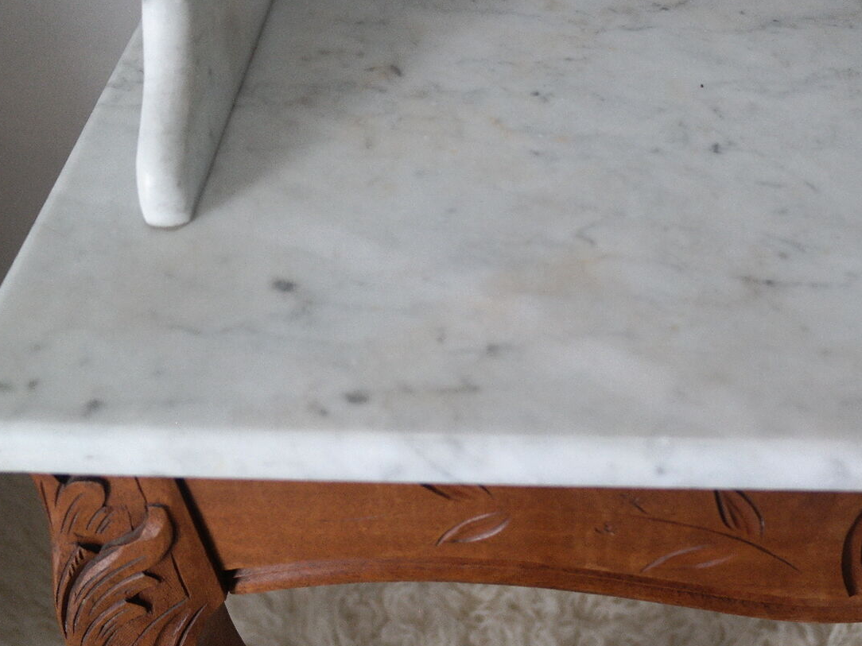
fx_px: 1145
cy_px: 219
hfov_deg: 41.0
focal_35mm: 46
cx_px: 525
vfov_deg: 31.3
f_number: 3.5
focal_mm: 20
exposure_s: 1/40
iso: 400
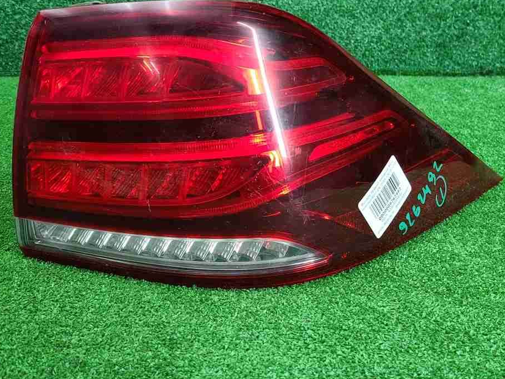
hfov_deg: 45.8
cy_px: 179
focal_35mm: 41
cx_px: 240
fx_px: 598
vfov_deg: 35.1
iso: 213
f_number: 1.8
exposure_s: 1/50
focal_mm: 5.4
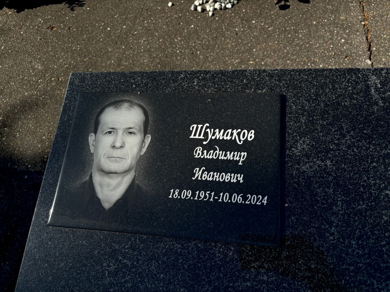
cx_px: 195
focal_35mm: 26
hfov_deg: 67.3
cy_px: 146
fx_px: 293
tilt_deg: -65.8
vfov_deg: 53.1
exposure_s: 1/3937
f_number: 1.6
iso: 50
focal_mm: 5.96
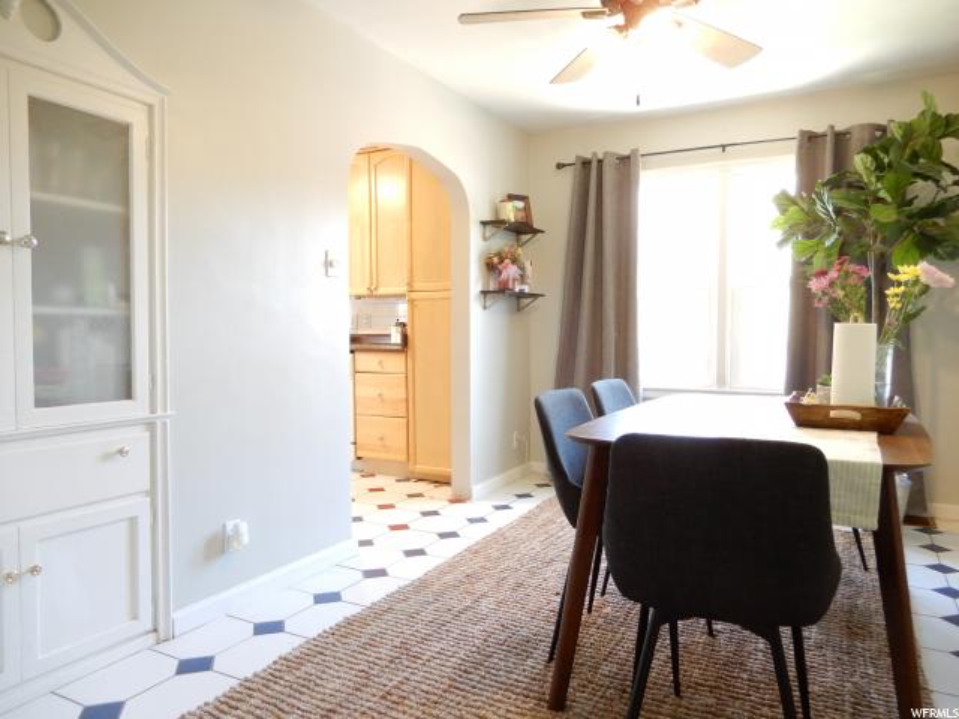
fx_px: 665
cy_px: 360
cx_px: 480
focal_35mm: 24
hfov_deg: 71.6
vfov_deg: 56.8
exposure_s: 1/15
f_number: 3.4
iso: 400
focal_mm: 4.3
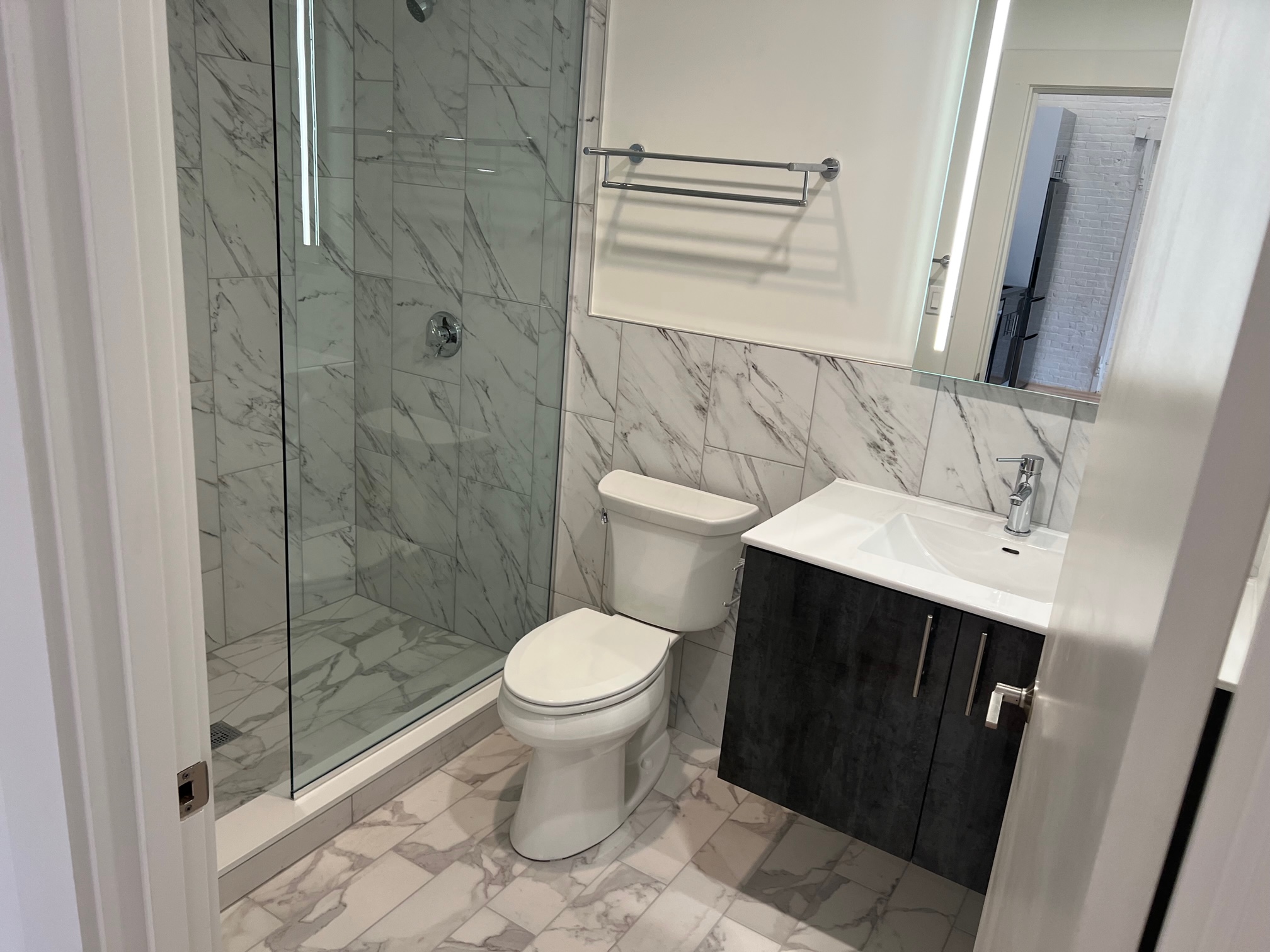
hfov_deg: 67.3
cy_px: 476
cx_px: 635
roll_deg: -5.5
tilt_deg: -17.1
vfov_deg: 53.1
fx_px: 954
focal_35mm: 26
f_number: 1.5
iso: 100
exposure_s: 1/120
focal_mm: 5.7
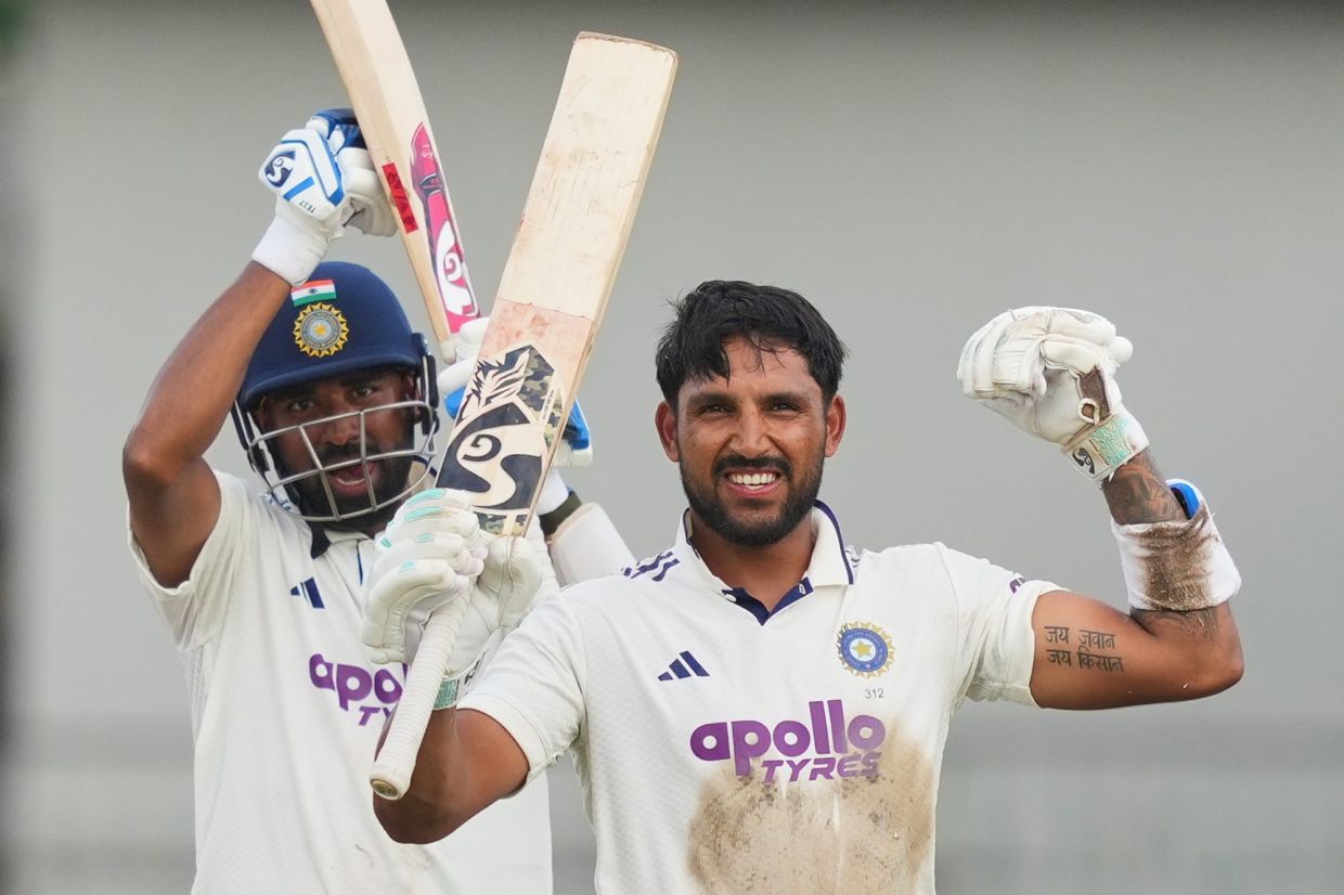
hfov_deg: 5.2
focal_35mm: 400
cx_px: 672
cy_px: 448
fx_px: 14928
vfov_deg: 3.4
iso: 320
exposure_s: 1/2000
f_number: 2.8
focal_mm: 400
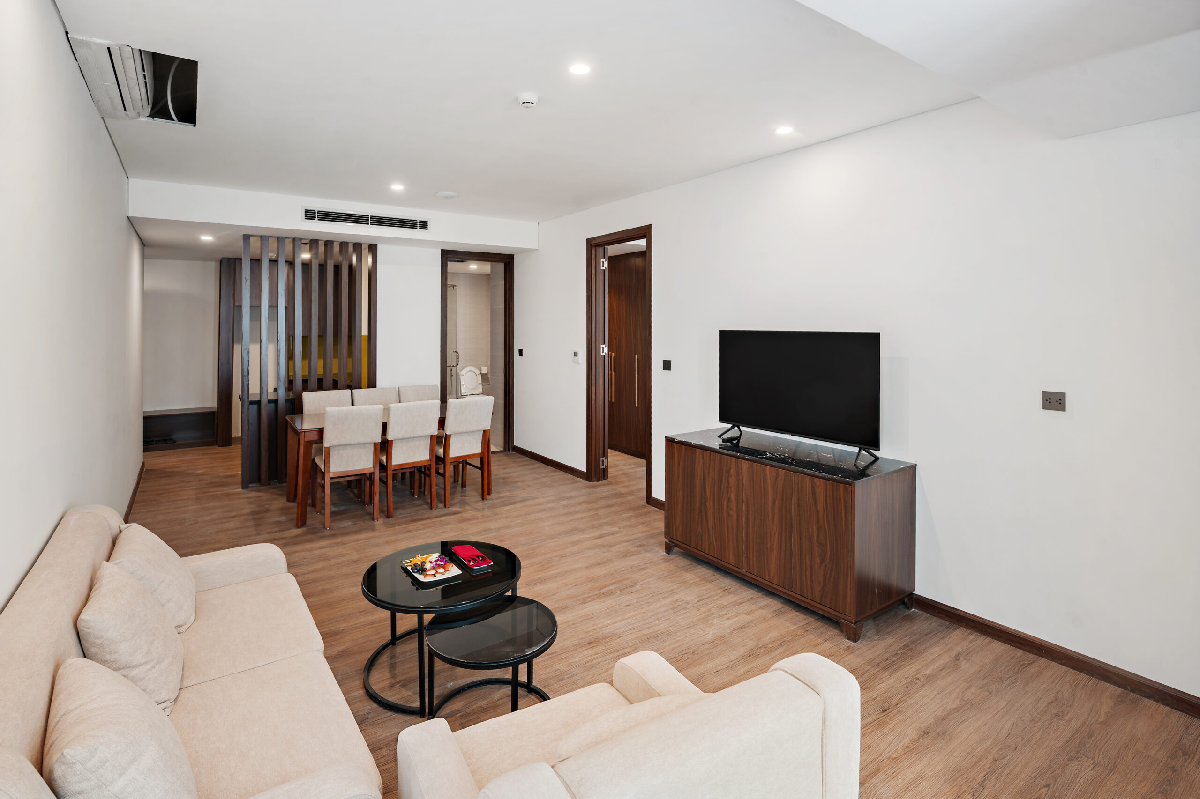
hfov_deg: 95.3
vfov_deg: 72.4
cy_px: 400
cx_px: 600
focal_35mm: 16
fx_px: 547
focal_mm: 16.4
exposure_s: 1.6
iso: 100
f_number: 9
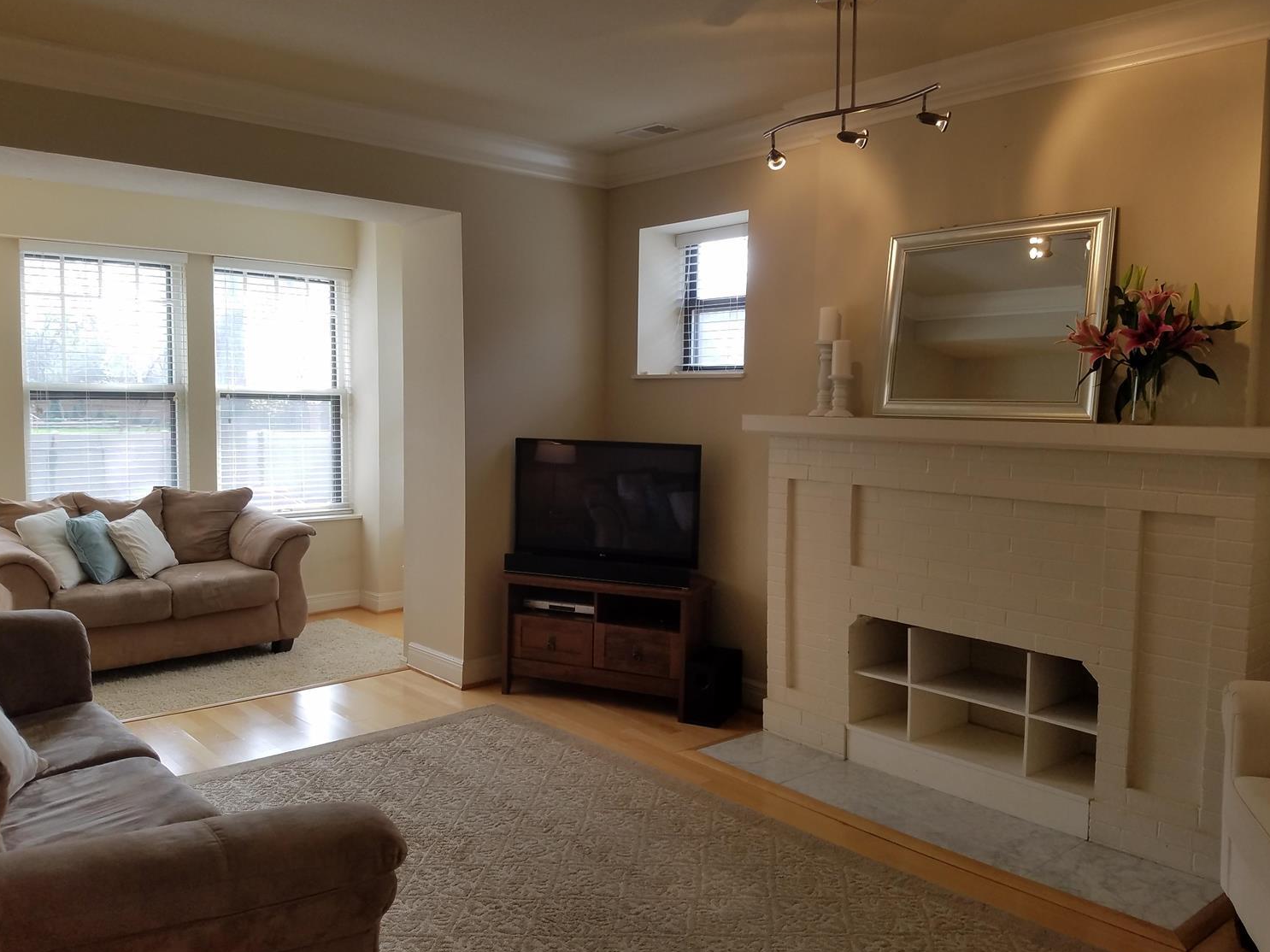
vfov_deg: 49.7
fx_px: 1027
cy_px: 462
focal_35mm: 28
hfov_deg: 63.4
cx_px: 625
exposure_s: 1/172
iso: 50
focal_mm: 4.2
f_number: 1.7
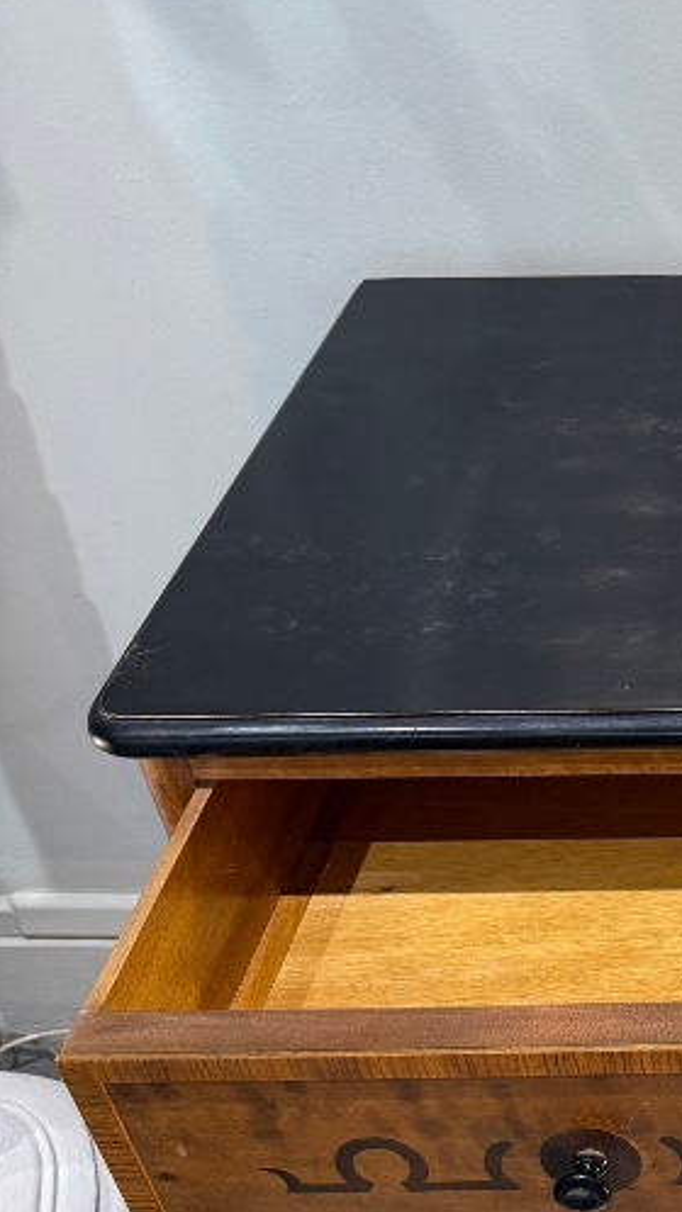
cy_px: 728
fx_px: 2026
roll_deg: +1.6
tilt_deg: -38.3
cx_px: 1091
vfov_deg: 33.2
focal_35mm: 63
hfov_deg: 16.9
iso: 125
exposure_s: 1/100
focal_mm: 6.76
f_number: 1.78
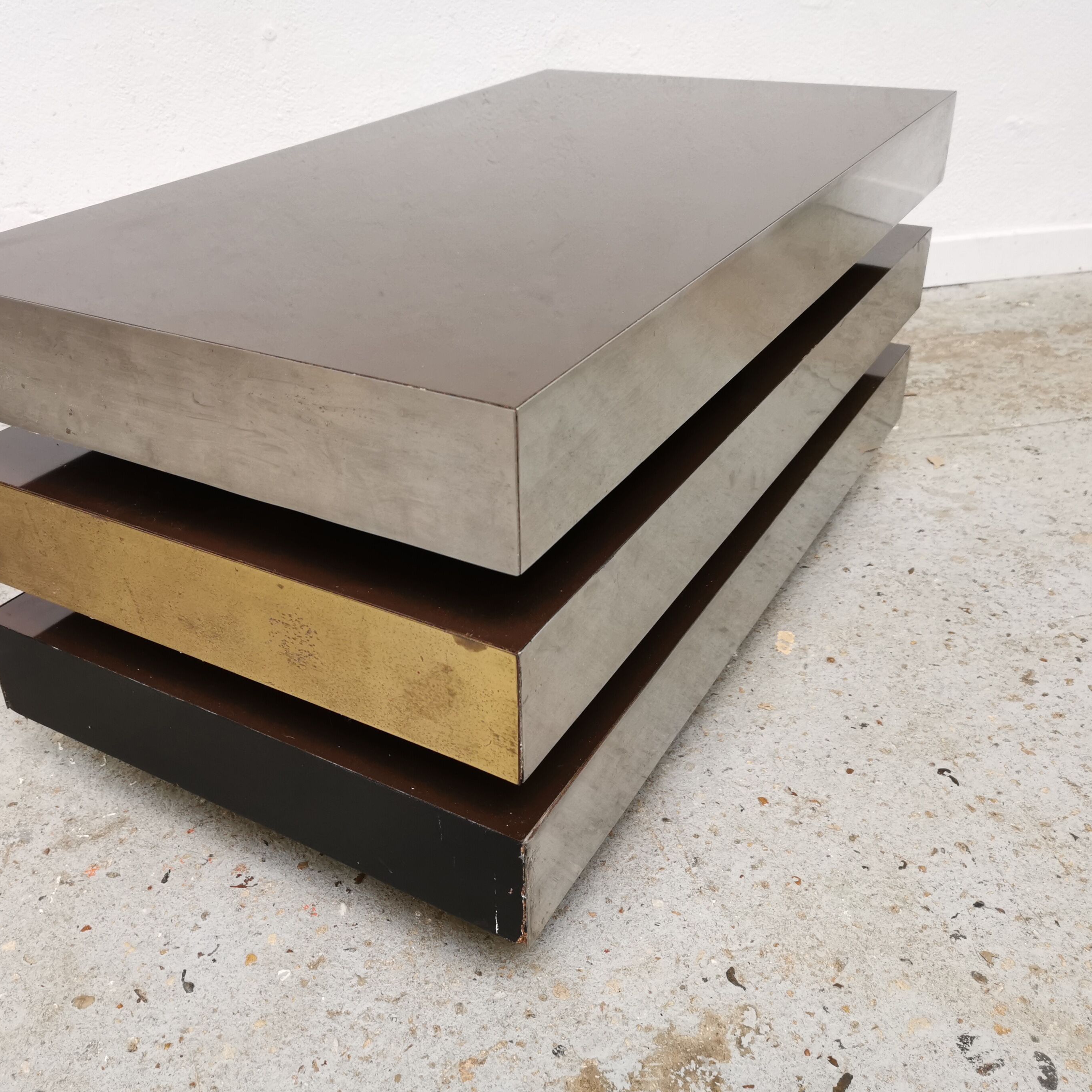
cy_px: 546
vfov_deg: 51.1
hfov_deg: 51.0
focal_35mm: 32
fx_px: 1142
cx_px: 484
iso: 200
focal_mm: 5.58
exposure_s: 1/50
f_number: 1.8
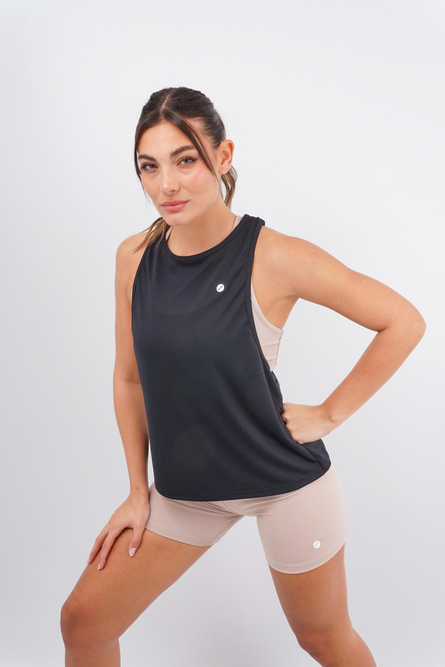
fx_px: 760
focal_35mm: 41
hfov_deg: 32.6
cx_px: 222
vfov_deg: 47.4
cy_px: 334
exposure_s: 1/125
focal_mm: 41
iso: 160
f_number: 14
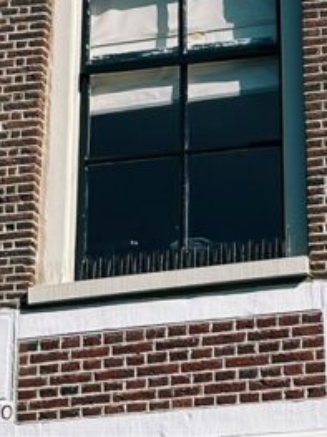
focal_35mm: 187
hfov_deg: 7.9
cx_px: 247
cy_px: -412
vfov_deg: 9.9
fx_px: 2357
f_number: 1.78
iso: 64
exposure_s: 1/6211
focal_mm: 6.86
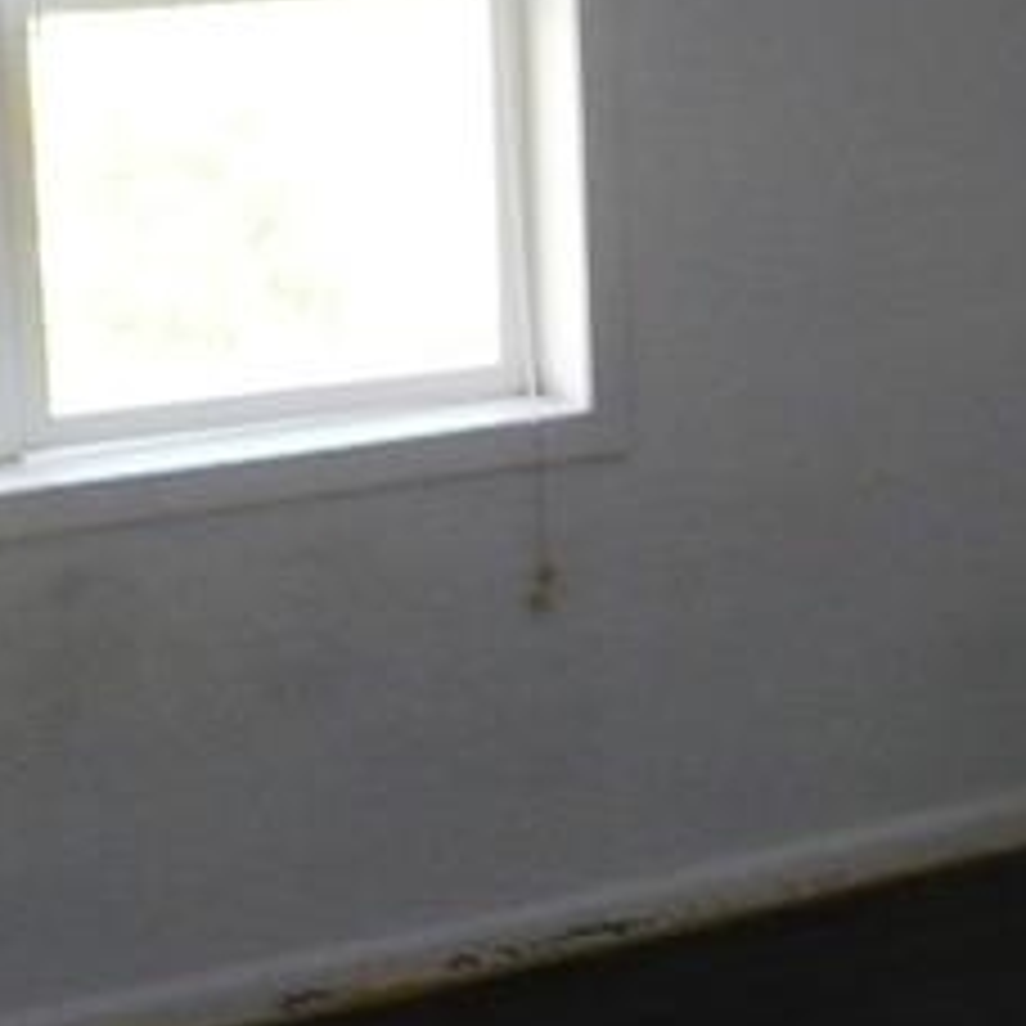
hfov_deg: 18.3
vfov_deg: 18.9
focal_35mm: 92
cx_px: 1071
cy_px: 396
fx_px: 3085
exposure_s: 1/30
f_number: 2.8
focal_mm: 6.1
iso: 250
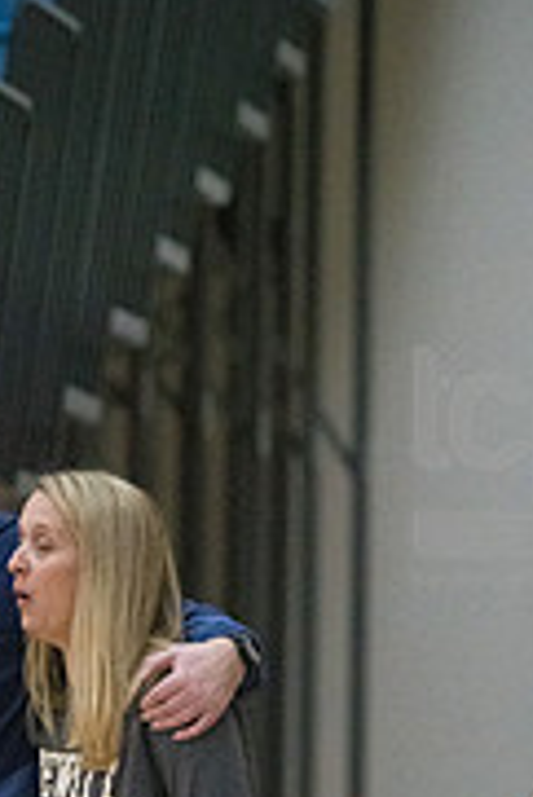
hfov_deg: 3.4
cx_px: 31
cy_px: 938
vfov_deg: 5.0
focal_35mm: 410
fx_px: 9087
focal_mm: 165
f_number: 3.5
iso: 6400
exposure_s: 1/1600
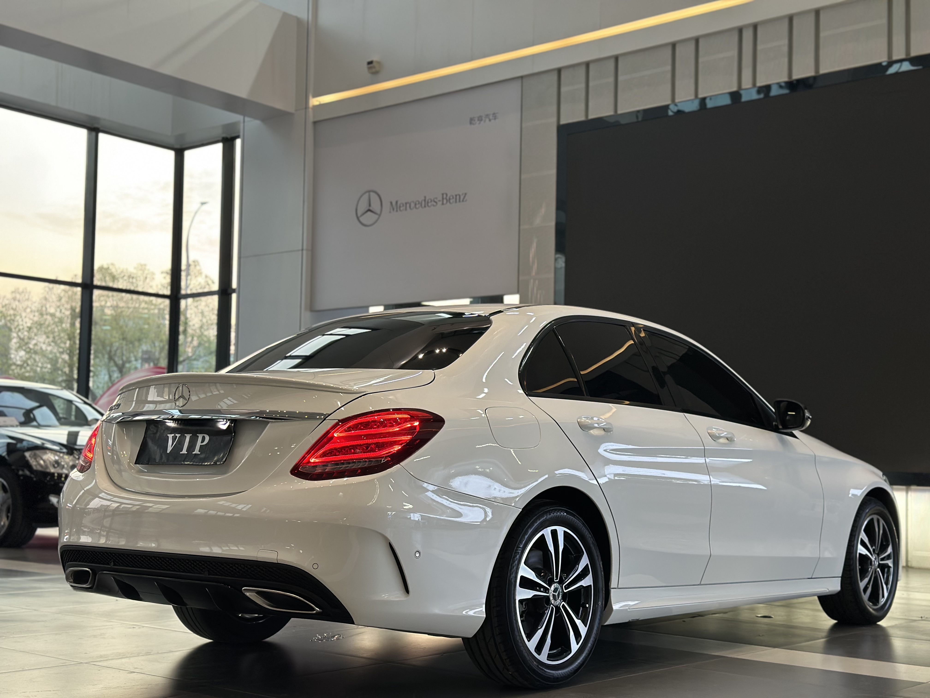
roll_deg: -1.3
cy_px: 349
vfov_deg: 30.3
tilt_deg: +4.4
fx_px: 1290
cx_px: 465
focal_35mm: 48
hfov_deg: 39.7
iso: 125
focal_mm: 6.86
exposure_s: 1/50
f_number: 1.78
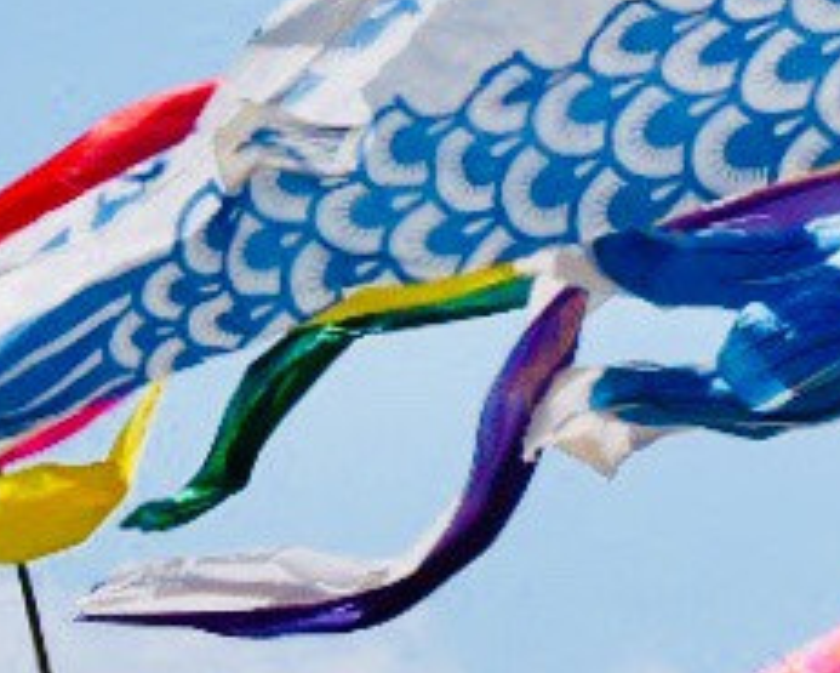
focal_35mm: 854
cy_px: 1462
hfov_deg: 2.2
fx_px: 21240
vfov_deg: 1.8
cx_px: -1855
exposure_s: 1/1000
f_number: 8
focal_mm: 90
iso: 100
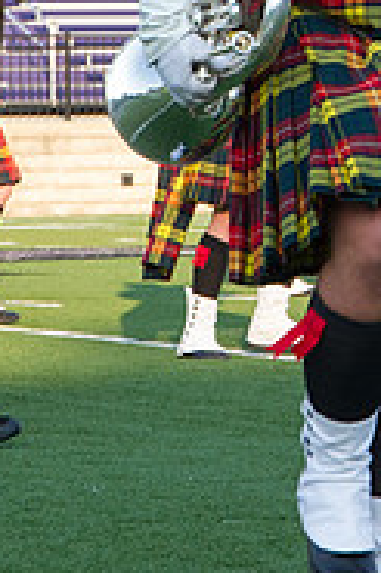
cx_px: 408
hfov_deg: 3.8
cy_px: -99
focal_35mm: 362
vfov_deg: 5.7
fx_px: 5757
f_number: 9
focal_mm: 78
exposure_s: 1/320
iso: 640
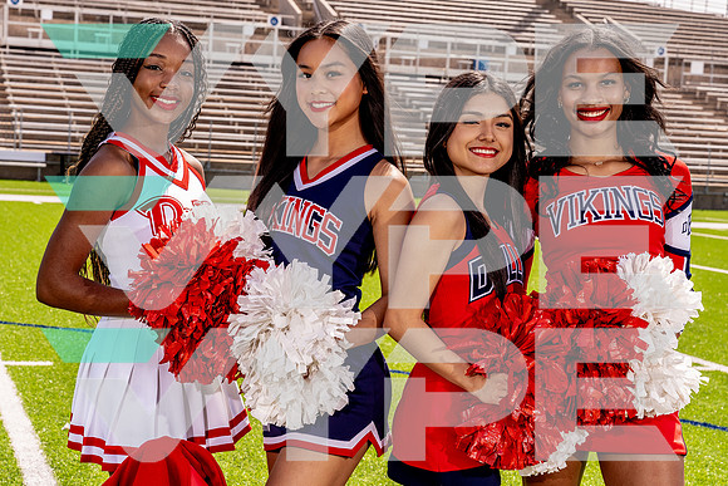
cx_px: 326
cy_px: 259
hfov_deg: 29.0
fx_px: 1408
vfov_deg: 19.6
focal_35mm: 70
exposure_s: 1/250
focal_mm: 63
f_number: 8
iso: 100
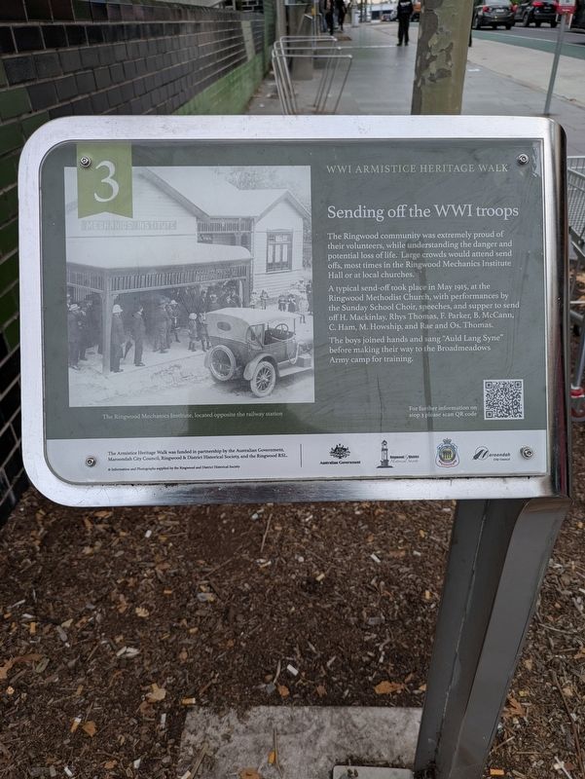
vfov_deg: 69.4
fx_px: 563
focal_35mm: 25
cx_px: 292
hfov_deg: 54.9
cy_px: 390
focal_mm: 5.43
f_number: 1.89
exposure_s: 1/217
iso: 51
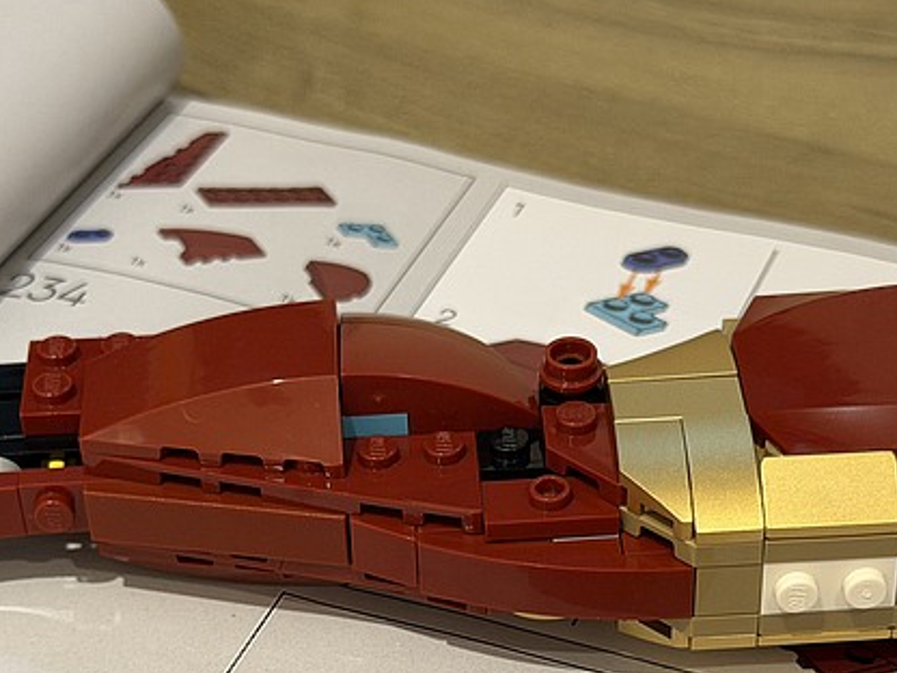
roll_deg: +0.8
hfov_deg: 21.8
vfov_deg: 16.2
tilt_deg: -40.7
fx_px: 2332
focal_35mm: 90
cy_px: 609
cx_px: 455
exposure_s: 1/60
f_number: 1.78
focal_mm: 6.76
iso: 250
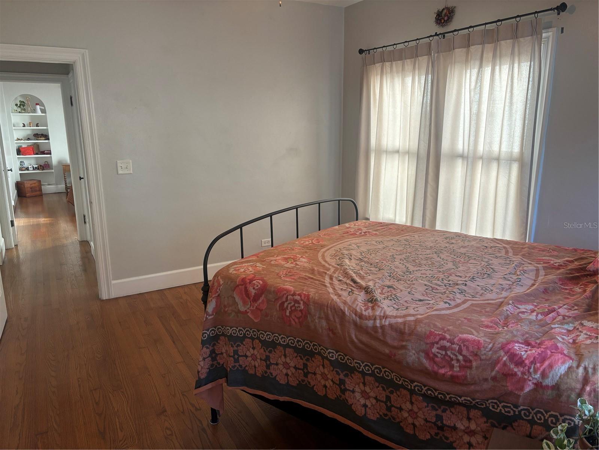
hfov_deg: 67.3
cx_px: 300
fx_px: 450
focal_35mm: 26
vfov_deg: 53.1
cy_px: 225
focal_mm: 5.96
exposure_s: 1/60
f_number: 1.6
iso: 100
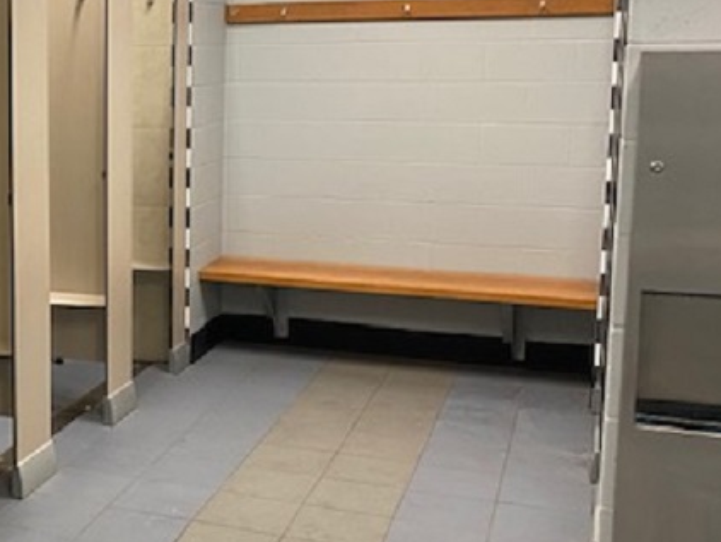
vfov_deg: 25.7
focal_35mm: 57
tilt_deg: -8.6
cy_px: 227
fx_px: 1188
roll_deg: +0.5
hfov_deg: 31.3
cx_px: 4
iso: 125
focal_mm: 4.25
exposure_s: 1/50
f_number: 1.8
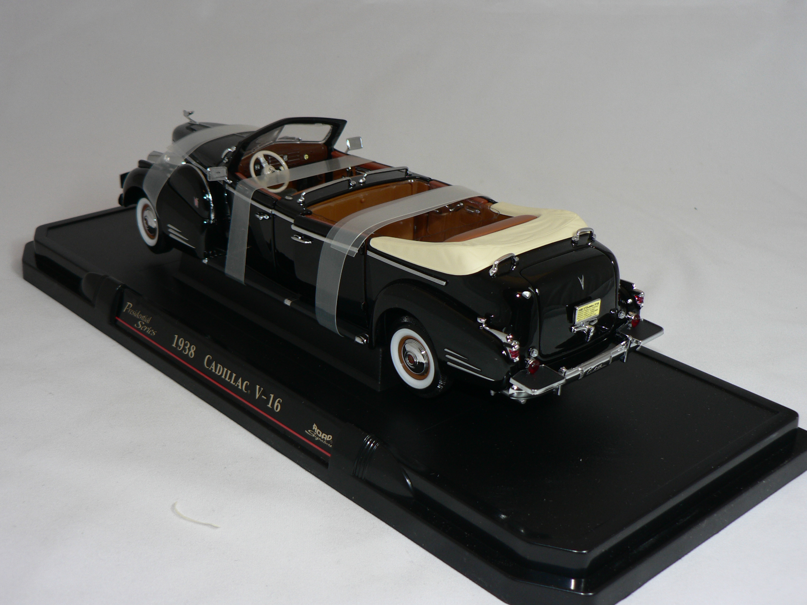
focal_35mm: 49
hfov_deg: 38.9
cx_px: 404
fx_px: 1142
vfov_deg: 29.7
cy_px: 302
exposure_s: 1/60
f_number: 2.8
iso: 80
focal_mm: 8.1
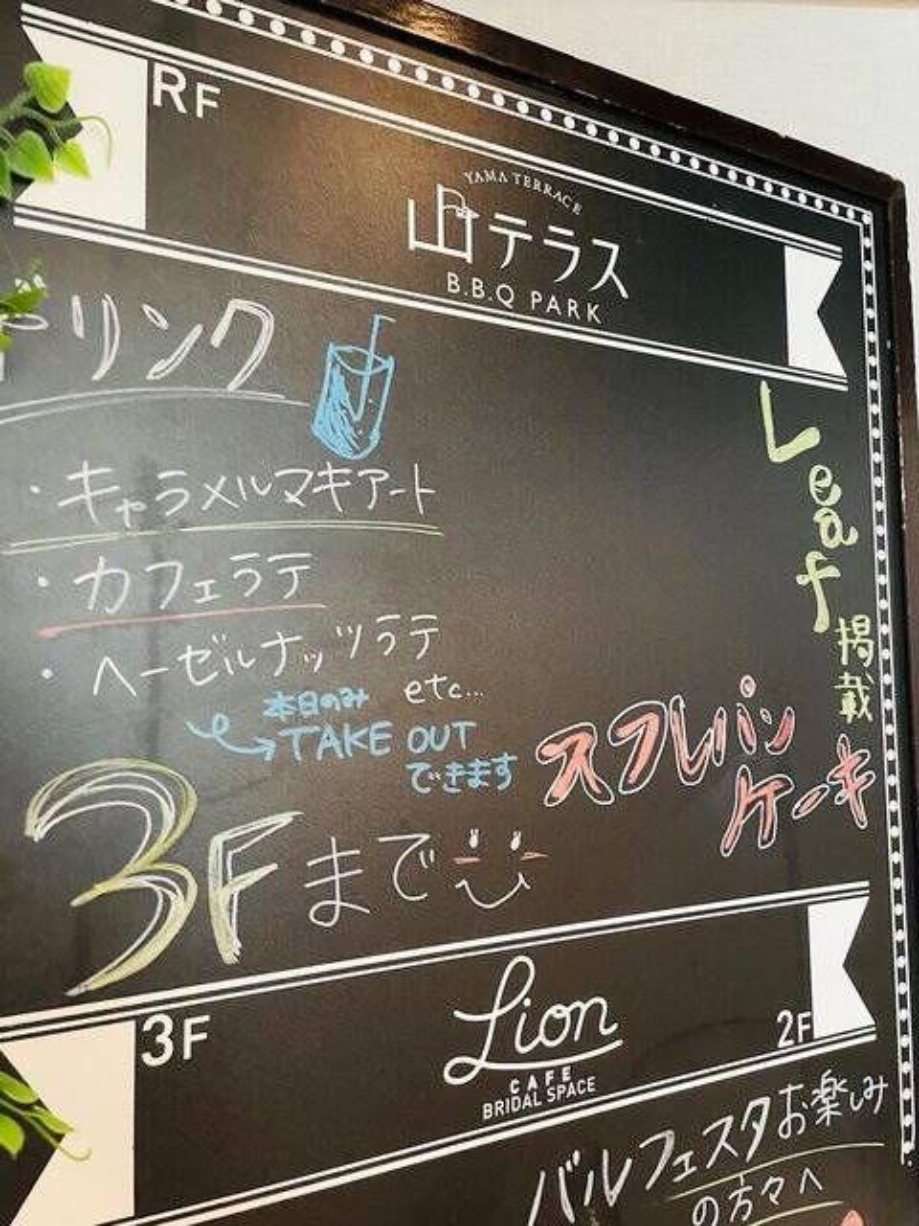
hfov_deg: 53.1
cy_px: 613
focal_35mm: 26
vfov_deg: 67.3
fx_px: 920
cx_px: 460
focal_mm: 4.2
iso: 500
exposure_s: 1/30
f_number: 1.6
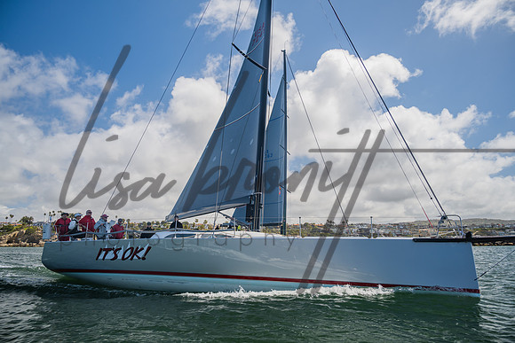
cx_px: 258
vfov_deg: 52.8
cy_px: 172
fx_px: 346
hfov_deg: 73.3
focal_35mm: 24
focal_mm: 24
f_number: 6.3
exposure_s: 1/320
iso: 100
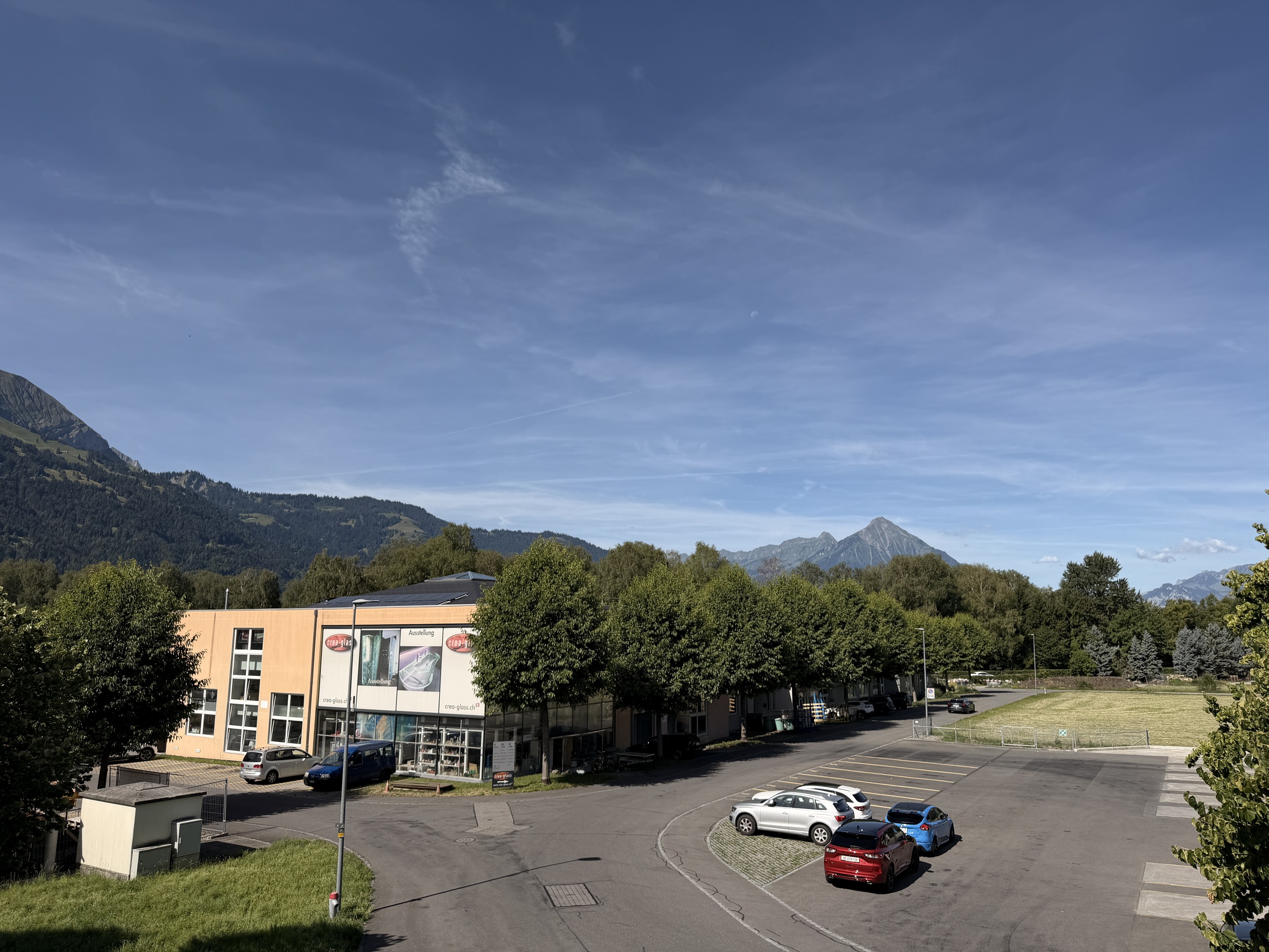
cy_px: 476
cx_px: 634
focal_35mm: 24
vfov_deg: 56.8
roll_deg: +0.0
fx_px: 880
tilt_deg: +8.5
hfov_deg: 71.6
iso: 80
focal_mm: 6.76
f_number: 1.78
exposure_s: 1/6173
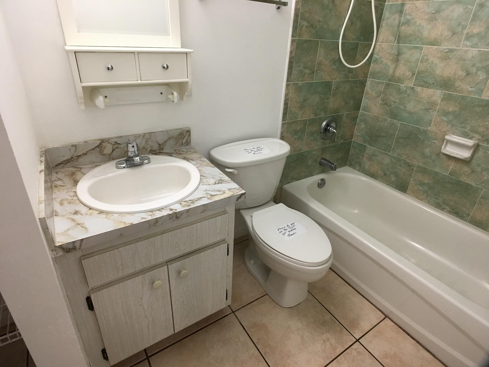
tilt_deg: -25.8
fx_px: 410
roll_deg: -3.1
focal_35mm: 29
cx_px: 244
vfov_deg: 48.2
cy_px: 184
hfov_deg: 61.7
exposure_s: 1/15
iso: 50
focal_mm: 4.15
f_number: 2.2
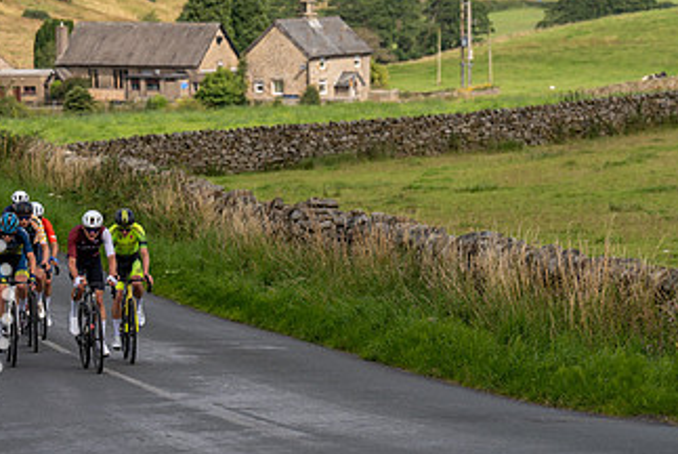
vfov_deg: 5.8
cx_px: 143
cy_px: 190
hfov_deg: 8.7
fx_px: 4467
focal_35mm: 237
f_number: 4
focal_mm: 132
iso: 100
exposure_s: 1/1000
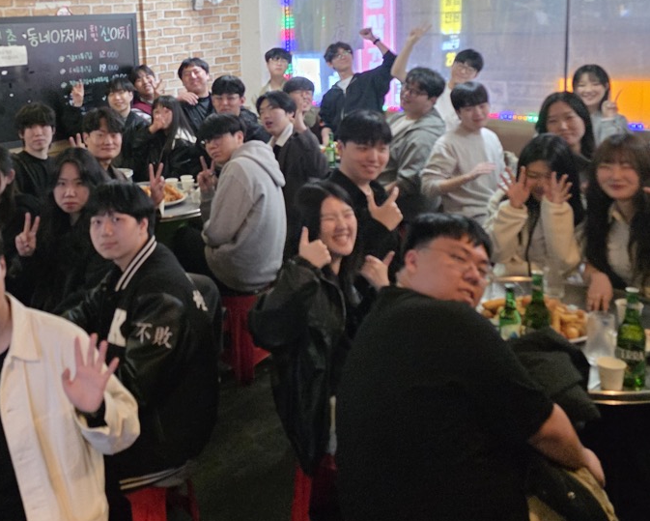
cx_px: 188
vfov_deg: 36.4
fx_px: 770
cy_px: 127
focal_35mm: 40
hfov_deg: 44.7
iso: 2000
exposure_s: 1/120
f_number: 1.7
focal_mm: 6.3
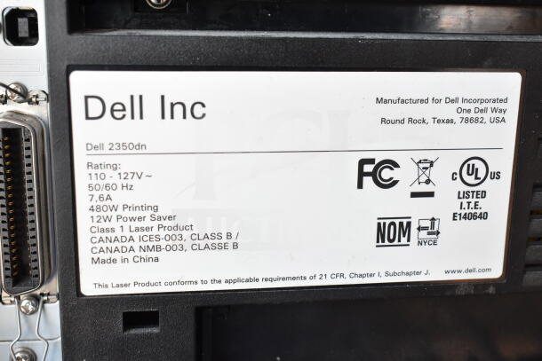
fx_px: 700
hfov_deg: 42.3
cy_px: 180
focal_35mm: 46
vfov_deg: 29.0
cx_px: 271
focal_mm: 31
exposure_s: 1/200
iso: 1600
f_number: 7.1
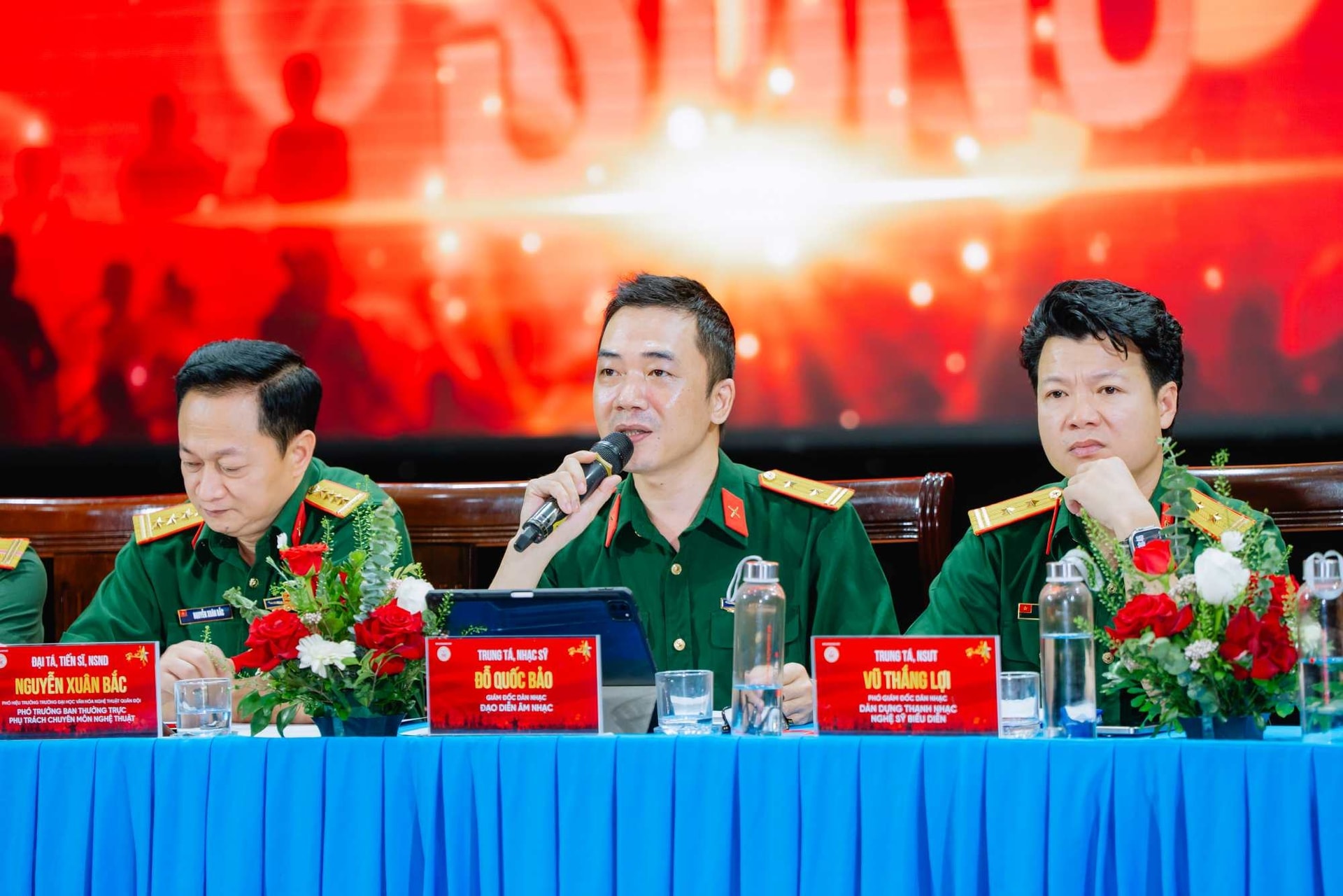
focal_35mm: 170
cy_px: 448
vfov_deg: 8.1
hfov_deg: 12.1
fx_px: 6341
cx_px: 672
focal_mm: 170
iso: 1000
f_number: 3.2
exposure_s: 1/100
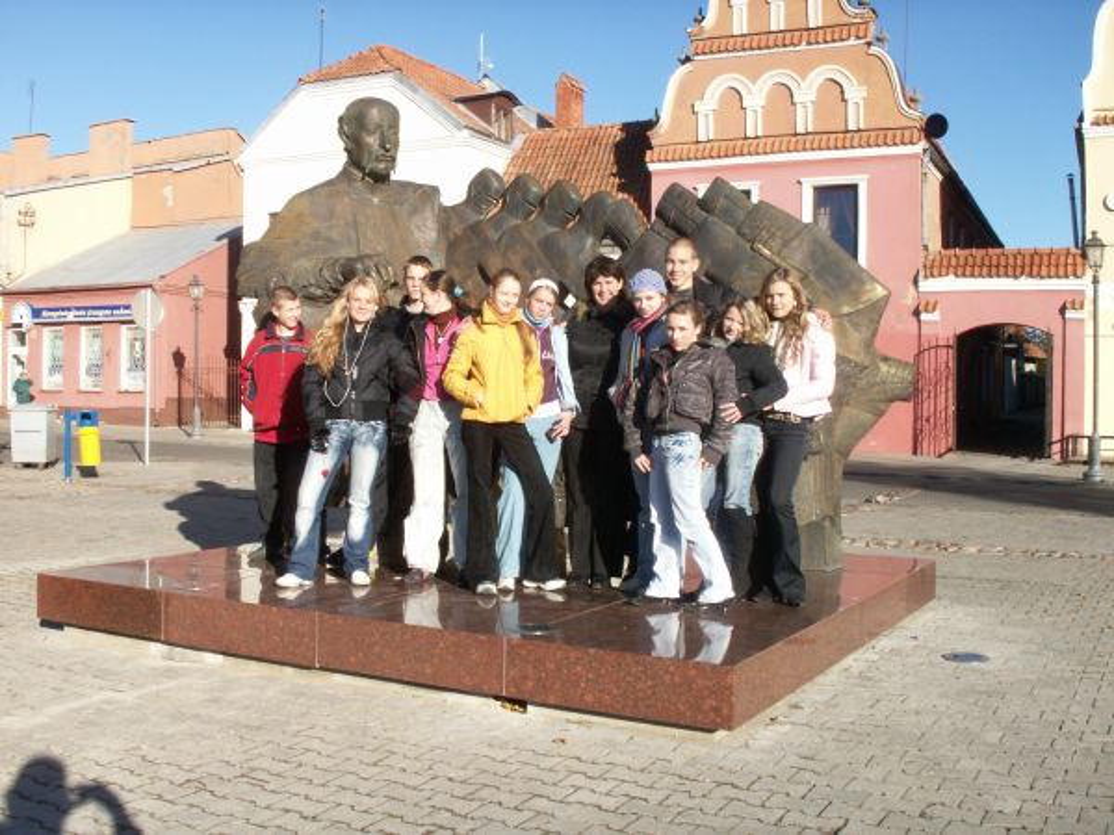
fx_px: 1191
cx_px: 557
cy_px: 418
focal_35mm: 37
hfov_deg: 50.1
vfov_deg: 38.7
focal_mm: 7.7
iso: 50
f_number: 7.1
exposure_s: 1/160
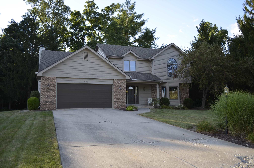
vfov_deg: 43.4
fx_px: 211
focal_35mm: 30
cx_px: 127
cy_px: 84
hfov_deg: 62.0
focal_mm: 20
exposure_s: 1/200
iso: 100
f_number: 4
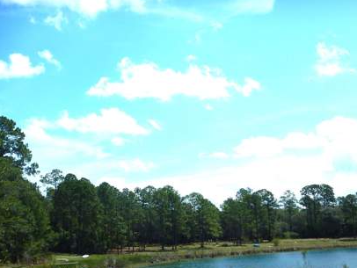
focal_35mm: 52
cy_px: 156
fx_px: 537
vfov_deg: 28.0
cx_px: 209
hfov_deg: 36.7
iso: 125
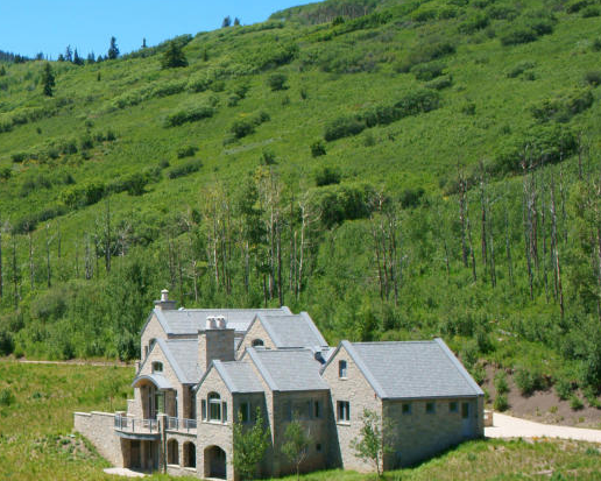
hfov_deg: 21.4
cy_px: 304
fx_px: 1513
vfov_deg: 18.0
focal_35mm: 85
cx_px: -43
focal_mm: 27
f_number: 13
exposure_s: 1/100
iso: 100
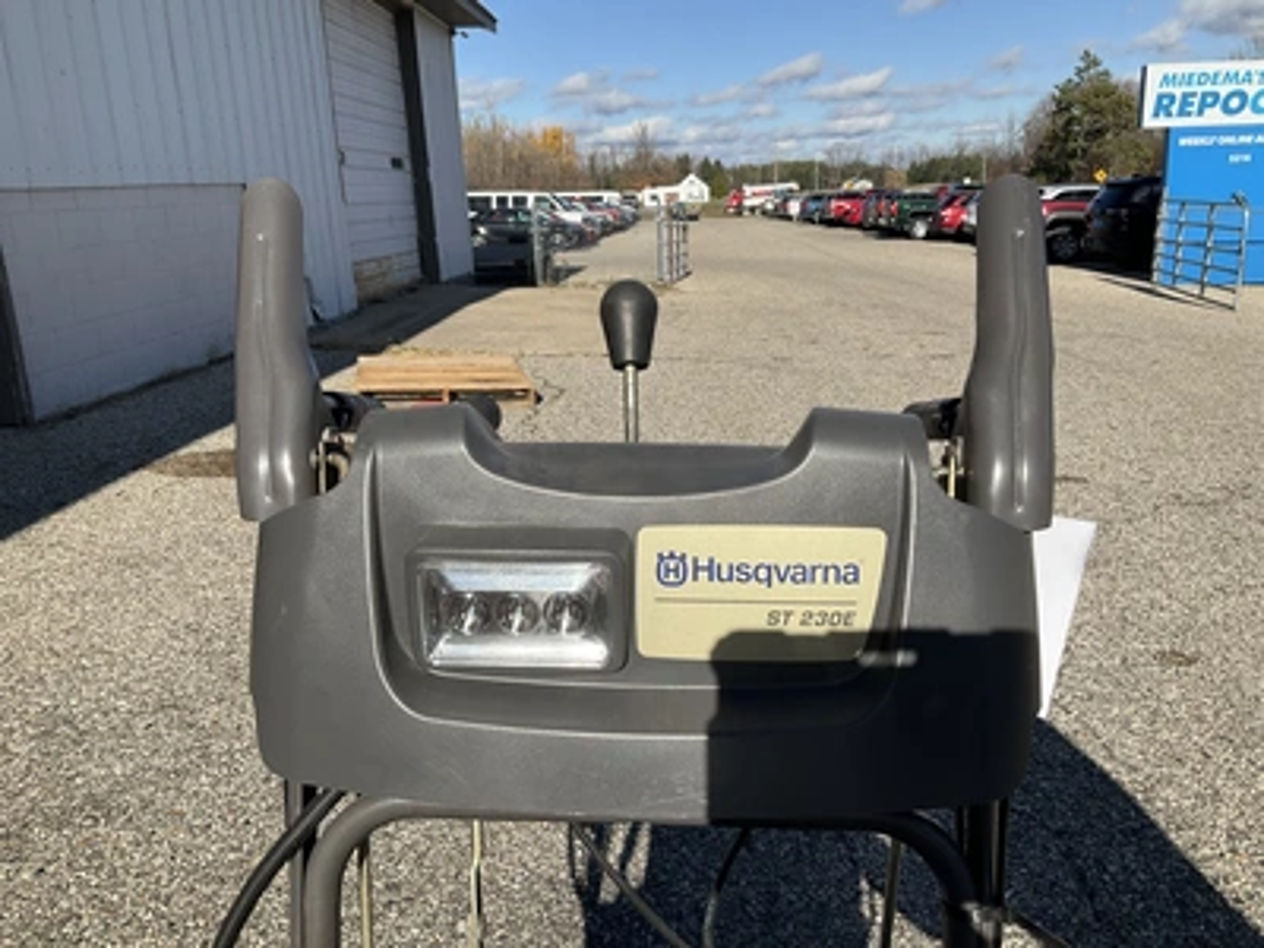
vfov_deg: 48.2
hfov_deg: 61.7
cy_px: 474
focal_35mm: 29
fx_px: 1059
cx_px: 632
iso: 25
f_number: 1.8
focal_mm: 3
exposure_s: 1/2538
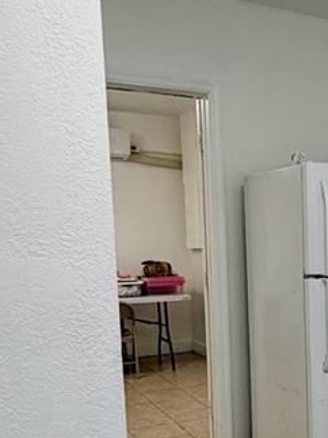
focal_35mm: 52
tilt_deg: -8.4
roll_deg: -0.3
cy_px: 334
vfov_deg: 35.9
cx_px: 370
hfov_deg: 25.7
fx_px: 657
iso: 160
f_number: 2.2
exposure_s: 1/121
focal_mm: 2.22
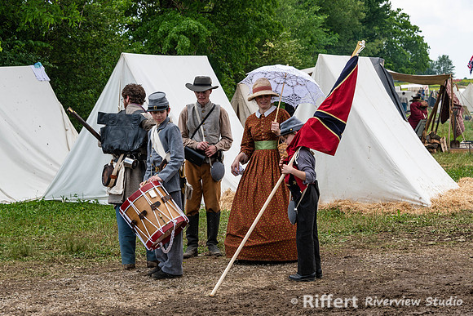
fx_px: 1025
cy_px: 158
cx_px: 236
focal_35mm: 78
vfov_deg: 17.5
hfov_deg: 26.0
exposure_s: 1/200
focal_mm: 78
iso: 80
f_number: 8
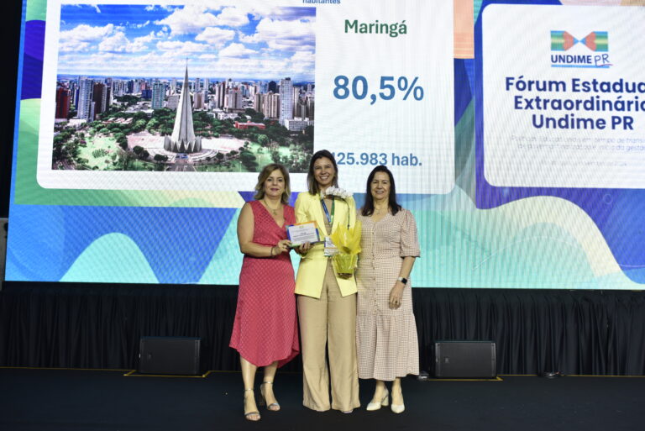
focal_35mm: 35
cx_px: 322
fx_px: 627
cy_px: 216
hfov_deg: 54.4
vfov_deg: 37.9
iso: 640
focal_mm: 35
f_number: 4
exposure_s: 1/100
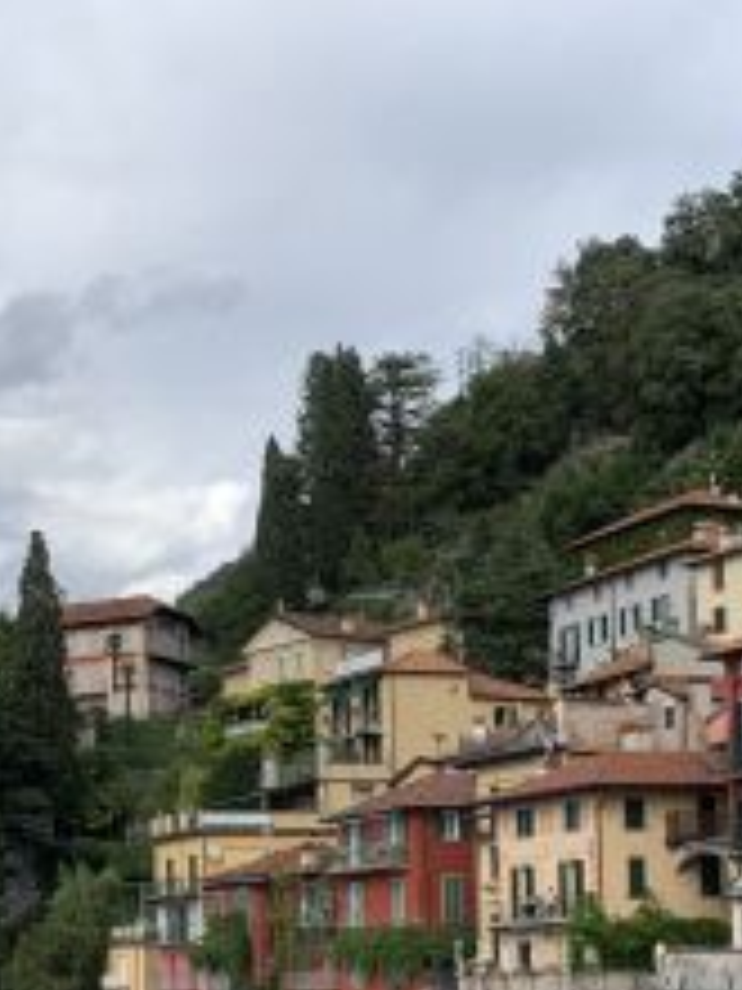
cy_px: 958
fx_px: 2029
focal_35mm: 71
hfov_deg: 20.7
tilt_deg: +2.1
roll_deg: +1.6
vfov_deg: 26.2
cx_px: 256
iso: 25
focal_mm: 4.25
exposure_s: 1/1748
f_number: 1.8
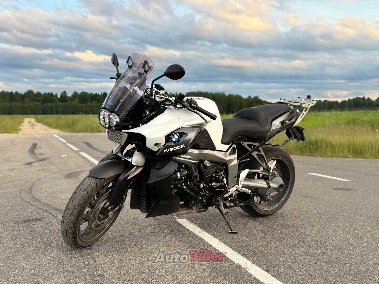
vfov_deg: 30.3
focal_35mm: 48
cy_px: 142
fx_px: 526
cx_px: 190
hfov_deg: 39.7
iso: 64
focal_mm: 6.76
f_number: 1.78
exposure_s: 1/420
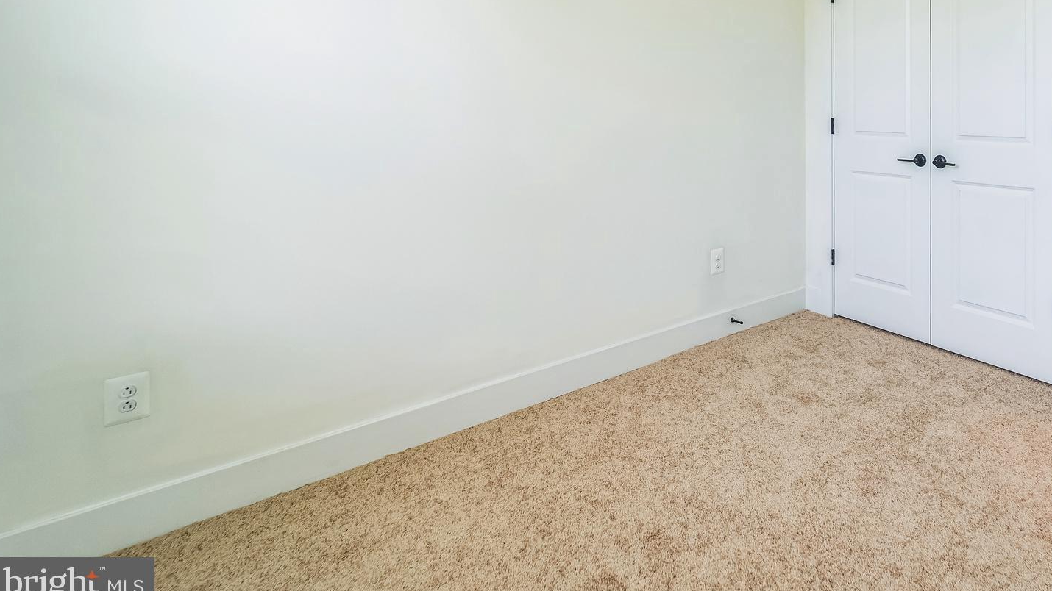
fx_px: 586
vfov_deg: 50.0
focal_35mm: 21
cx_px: 744
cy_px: 109
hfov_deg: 79.5
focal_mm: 14
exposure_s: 1/60
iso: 640
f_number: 5.6
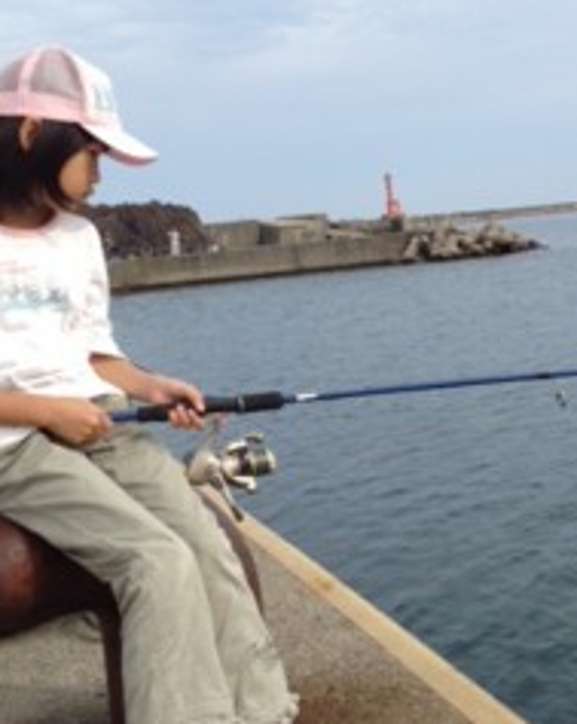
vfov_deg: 29.2
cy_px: 336
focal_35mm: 65
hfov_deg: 23.4
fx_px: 1390
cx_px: 333
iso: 64
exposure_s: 1/1577
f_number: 2.4
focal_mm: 4.28
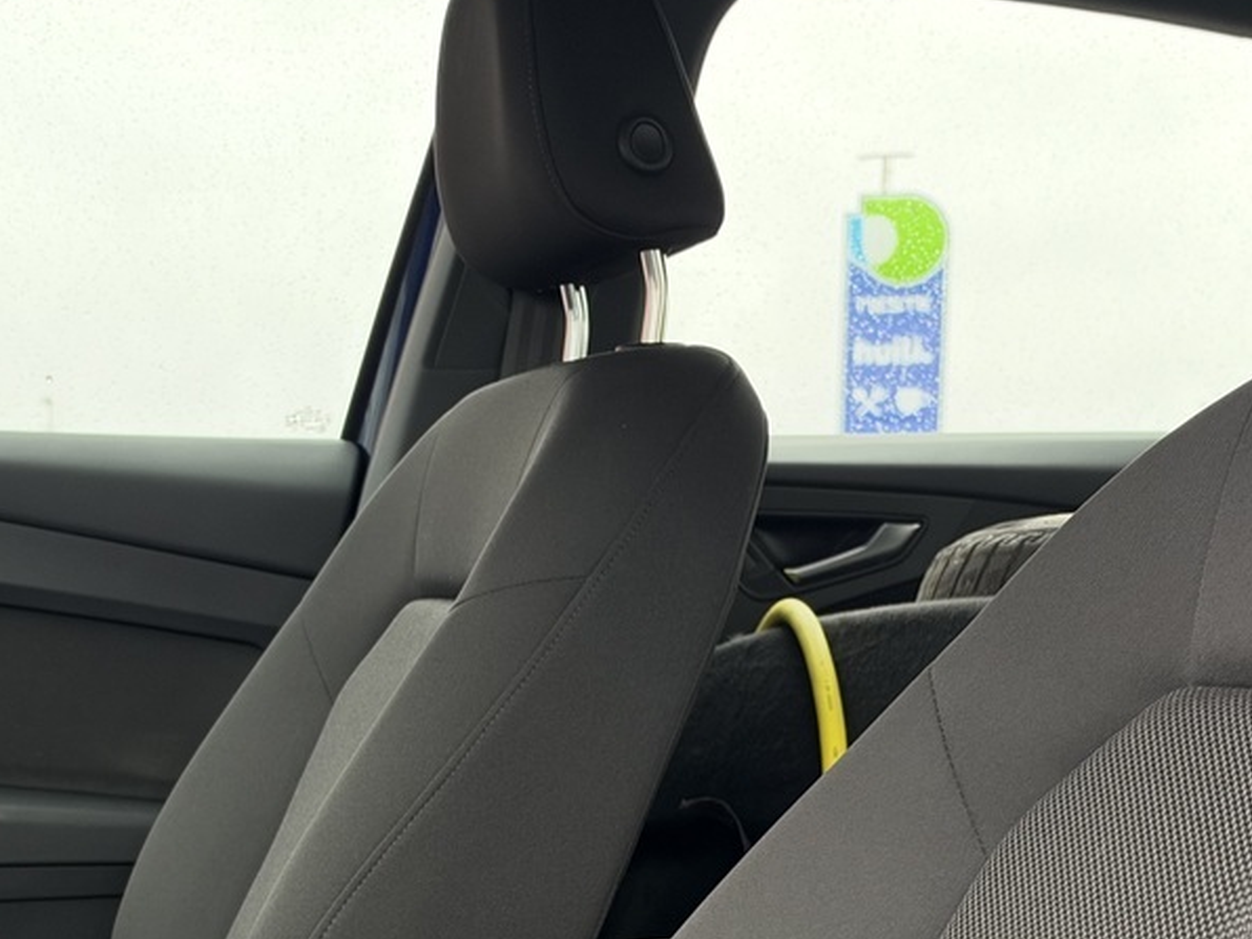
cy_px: 968
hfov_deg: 33.2
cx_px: 515
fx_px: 2098
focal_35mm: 58
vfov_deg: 24.0
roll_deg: +0.2
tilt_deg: -7.6
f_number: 1.8
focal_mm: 6.93
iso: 250
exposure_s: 1/121
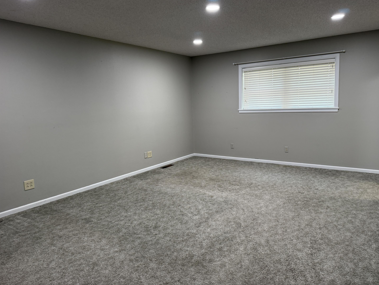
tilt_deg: -7.7
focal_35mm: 25
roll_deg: +3.3
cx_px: 196
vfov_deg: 54.9
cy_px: 137
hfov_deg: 69.4
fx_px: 274
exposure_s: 1/60
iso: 200
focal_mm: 6.76
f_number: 1.78
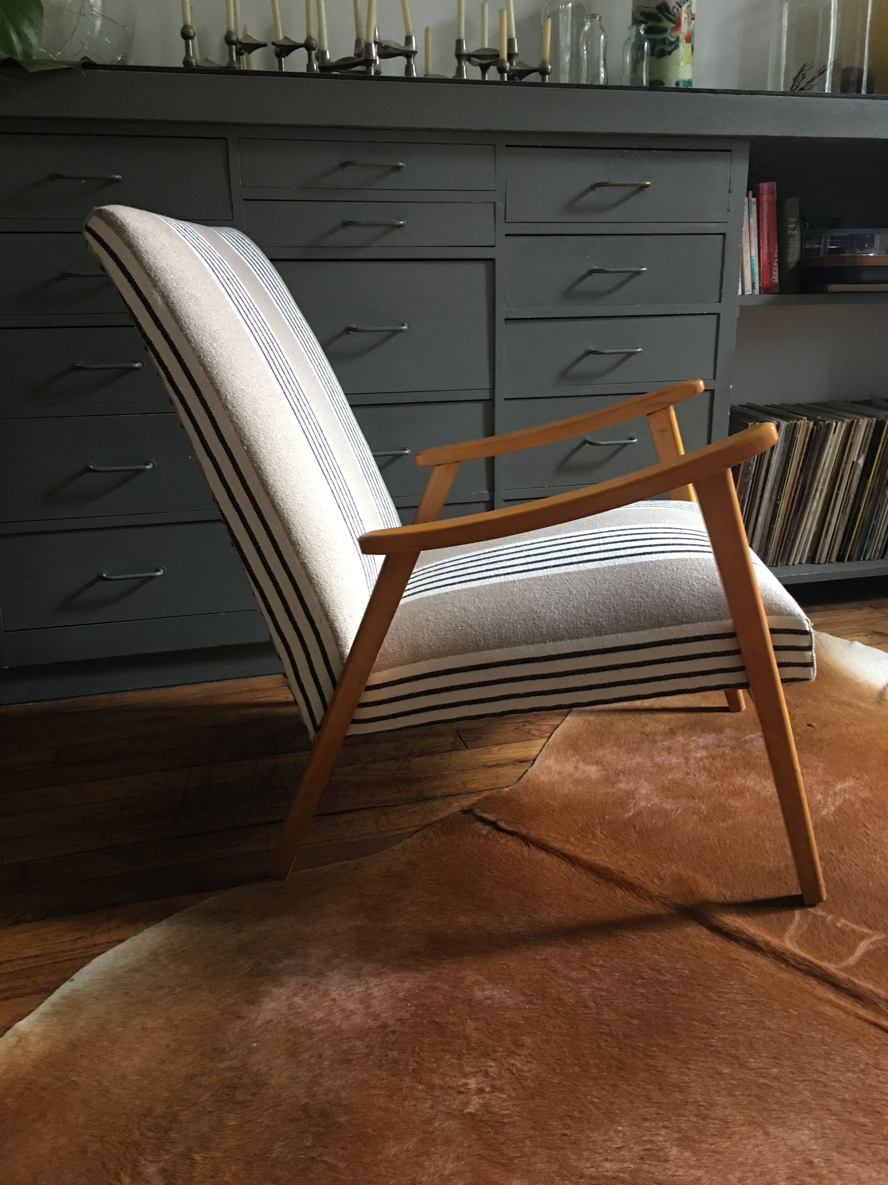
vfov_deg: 61.7
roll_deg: -1.8
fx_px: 992
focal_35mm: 29
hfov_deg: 48.2
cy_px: 592
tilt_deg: -15.4
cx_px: 444
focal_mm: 4.15
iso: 125
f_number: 2.2
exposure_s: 1/17
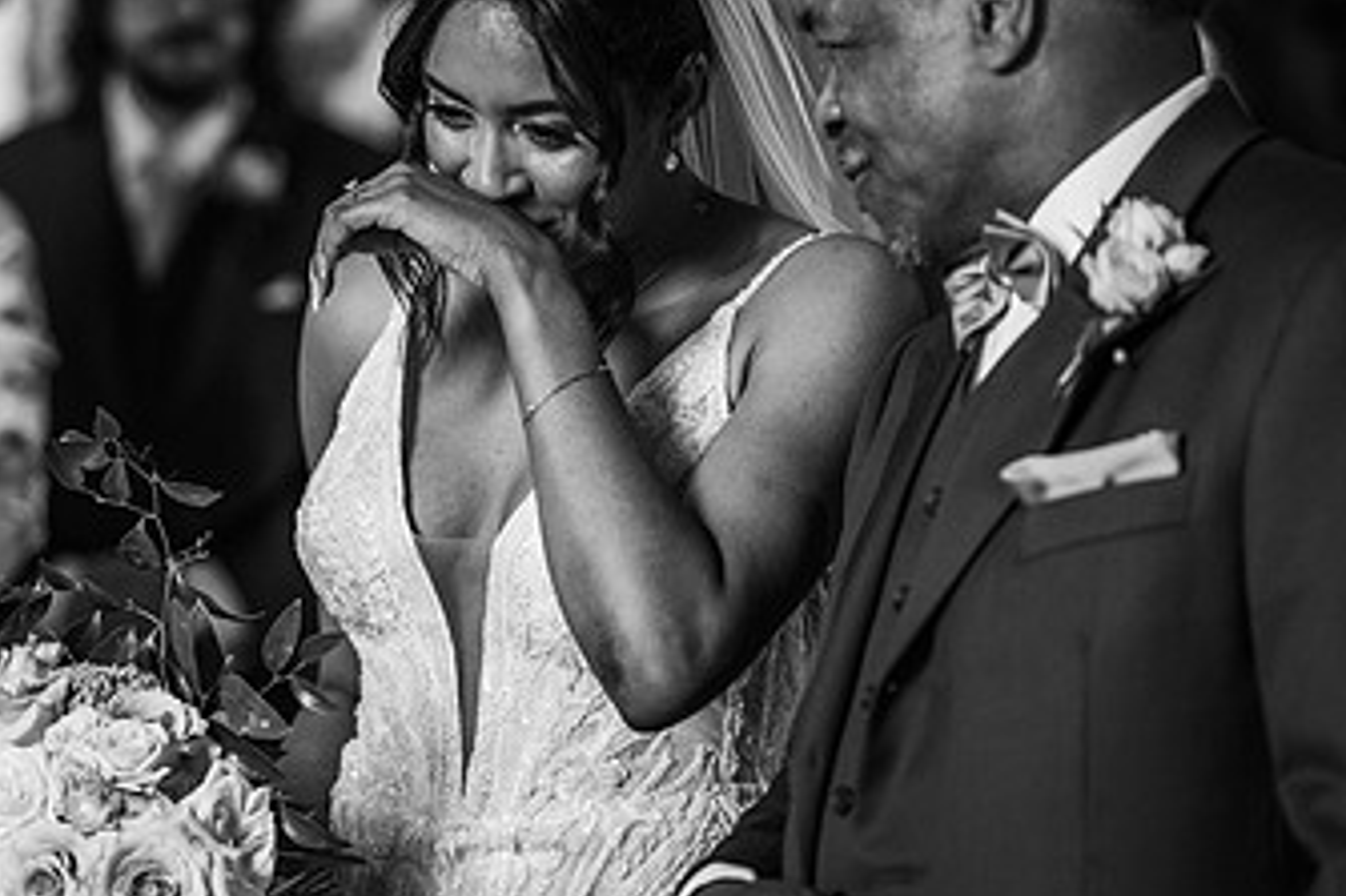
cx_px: 225
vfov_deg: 9.3
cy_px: 213
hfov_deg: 13.9
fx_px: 5493
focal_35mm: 147
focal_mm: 85
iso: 450
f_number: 1.8
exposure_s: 1/200
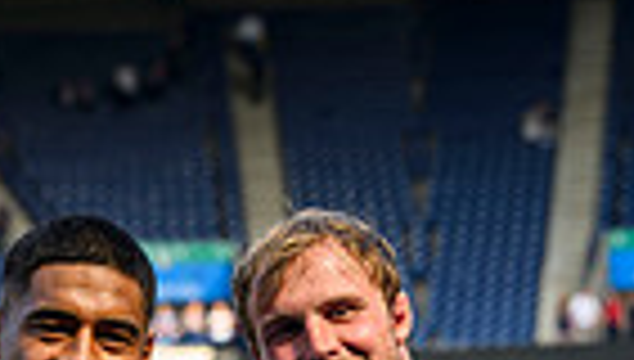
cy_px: 981
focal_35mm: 300
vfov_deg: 4.0
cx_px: 355
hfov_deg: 7.2
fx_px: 5054
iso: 500
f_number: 4.5
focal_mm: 90
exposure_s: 1/1000
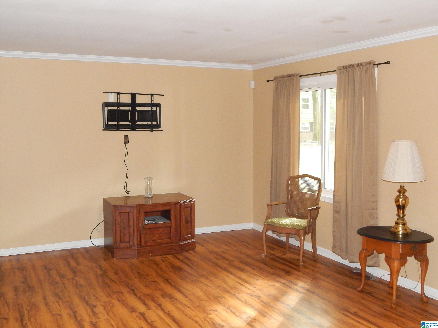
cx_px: 219
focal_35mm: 38
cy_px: 164
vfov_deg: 37.7
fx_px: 481
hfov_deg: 49.0
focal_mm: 6.8
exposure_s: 1/30
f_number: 3.4
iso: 720
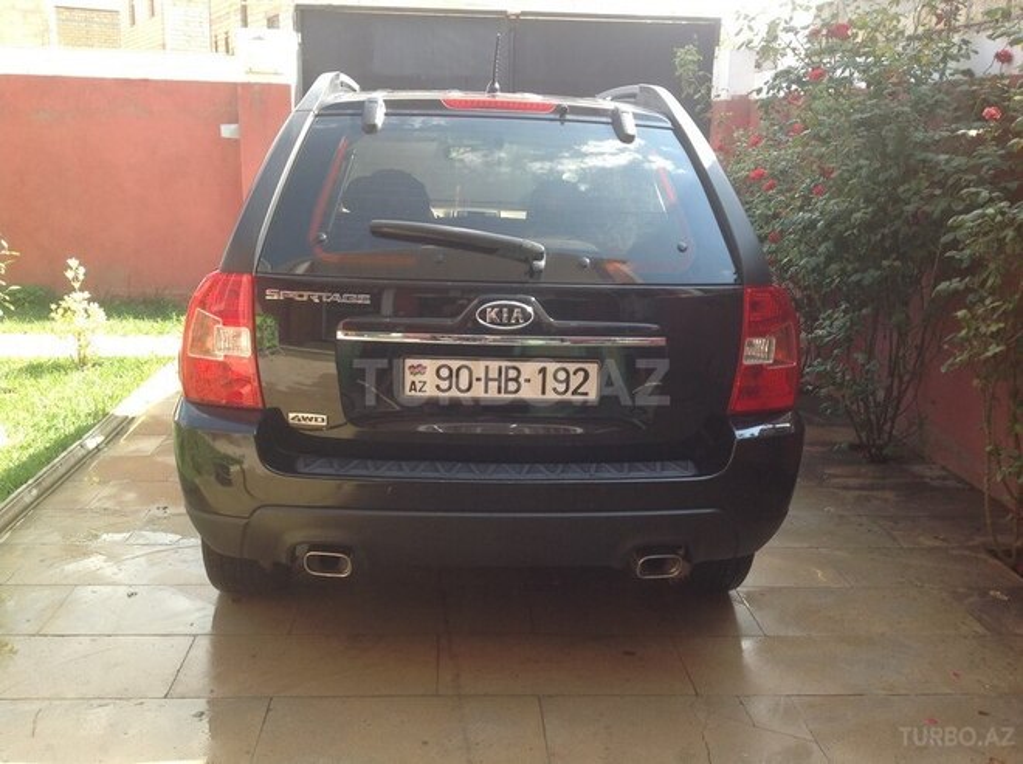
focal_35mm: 35
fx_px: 1033
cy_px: 382
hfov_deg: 52.7
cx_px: 512
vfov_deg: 40.6
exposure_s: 1/211
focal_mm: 4.28
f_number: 2.4
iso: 50
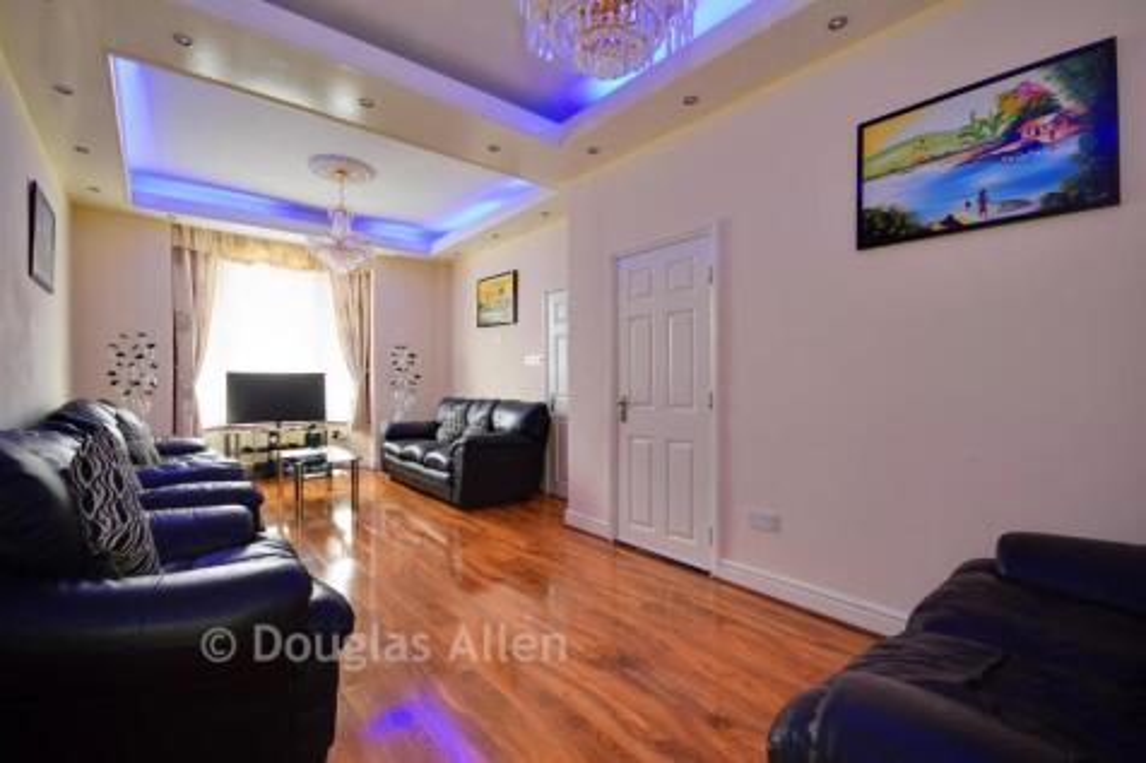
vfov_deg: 77.3
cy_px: 382
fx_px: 477
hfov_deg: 100.4
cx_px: 573
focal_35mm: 15
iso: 400
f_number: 6.3
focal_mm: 10
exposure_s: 1/15
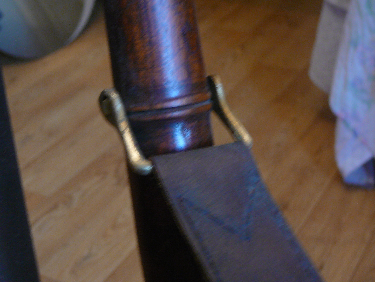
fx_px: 704
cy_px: 141
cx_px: 188
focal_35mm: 65
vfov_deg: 22.6
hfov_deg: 29.8
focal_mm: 9.7
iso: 200
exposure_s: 1/8
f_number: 3.6
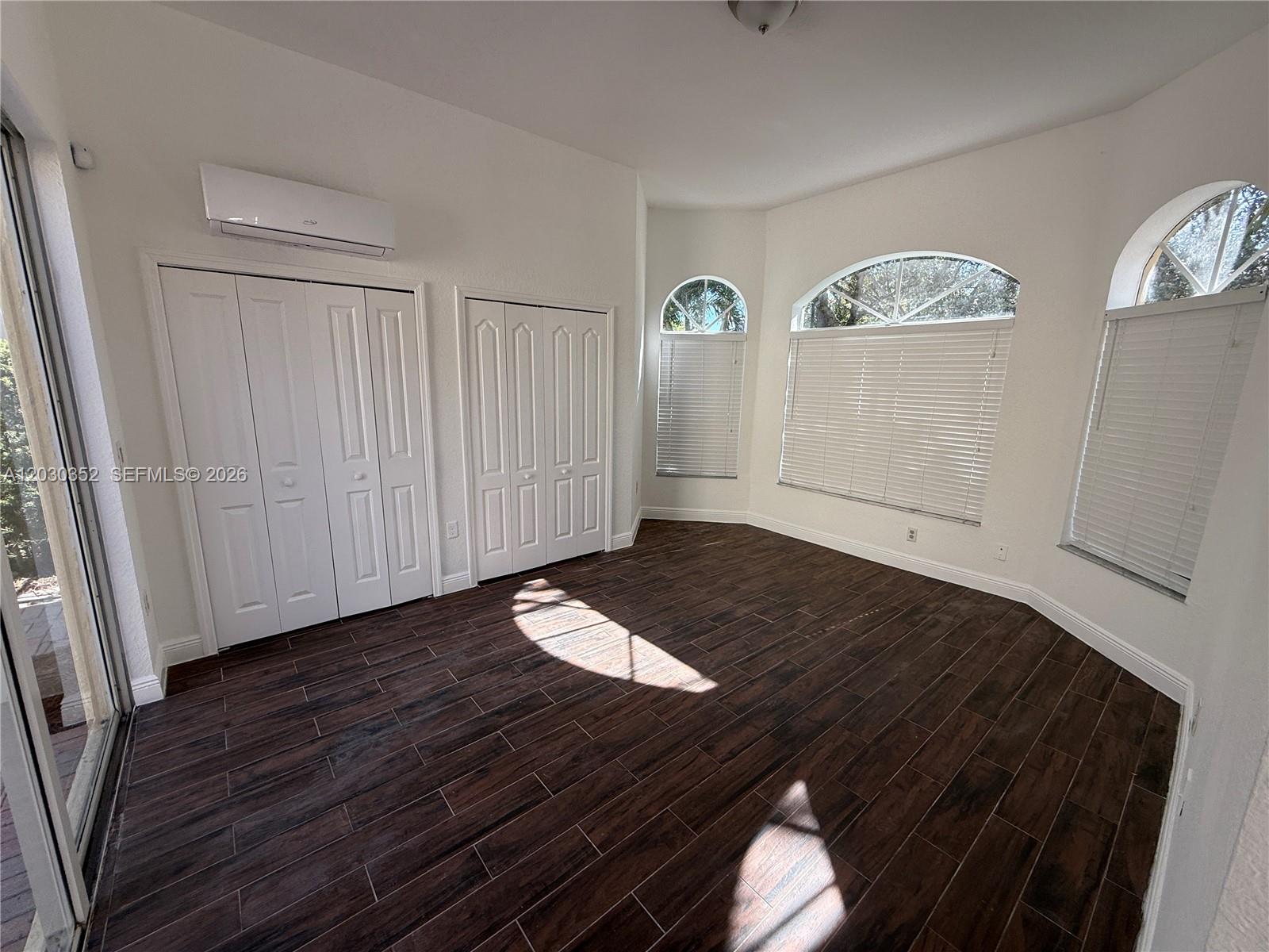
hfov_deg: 102.1
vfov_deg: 85.7
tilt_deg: -10.5
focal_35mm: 14
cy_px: 476
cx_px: 634
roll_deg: -1.4
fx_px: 513
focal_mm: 2.22
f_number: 2.2
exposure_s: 1/316
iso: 50
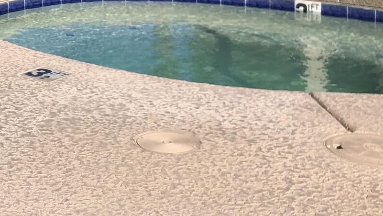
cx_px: -49
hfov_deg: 25.1
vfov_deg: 14.5
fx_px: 792
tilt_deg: -3.3
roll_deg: +2.4
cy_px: -99
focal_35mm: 78
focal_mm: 4
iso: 20
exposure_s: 1/3205
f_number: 1.8
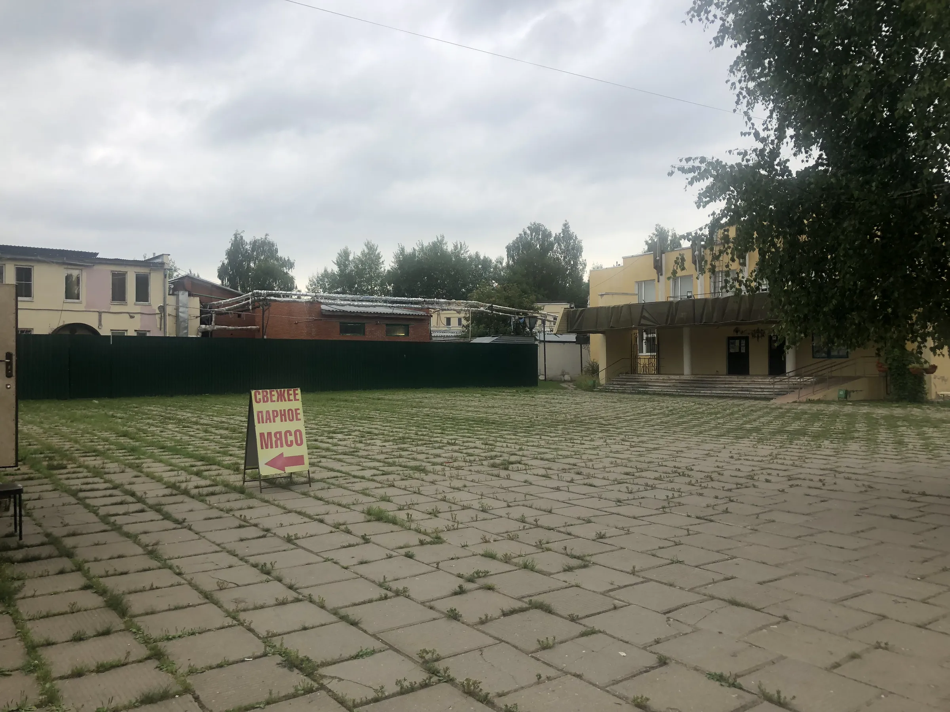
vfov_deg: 49.7
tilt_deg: +1.2
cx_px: 475
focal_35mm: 28
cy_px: 356
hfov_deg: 63.4
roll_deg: +0.3
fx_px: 768
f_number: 1.8
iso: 20
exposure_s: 1/254
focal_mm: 3.99
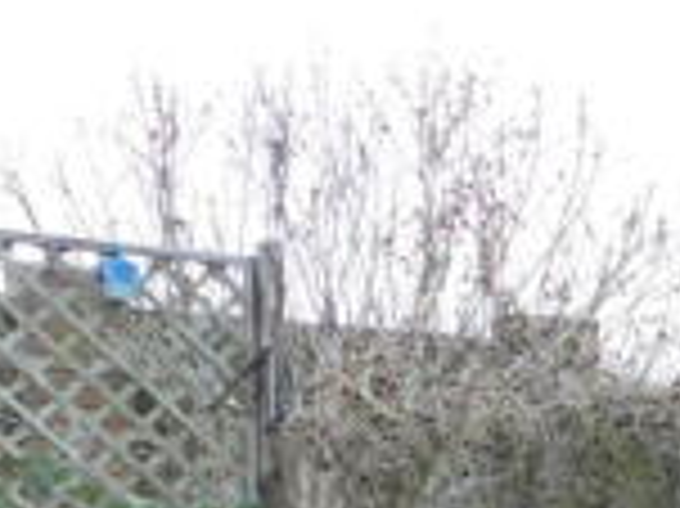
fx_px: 1747
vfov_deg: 15.3
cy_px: 775
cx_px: 1006
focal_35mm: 89
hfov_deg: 19.4
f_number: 3
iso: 125
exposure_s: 1/200
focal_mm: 4
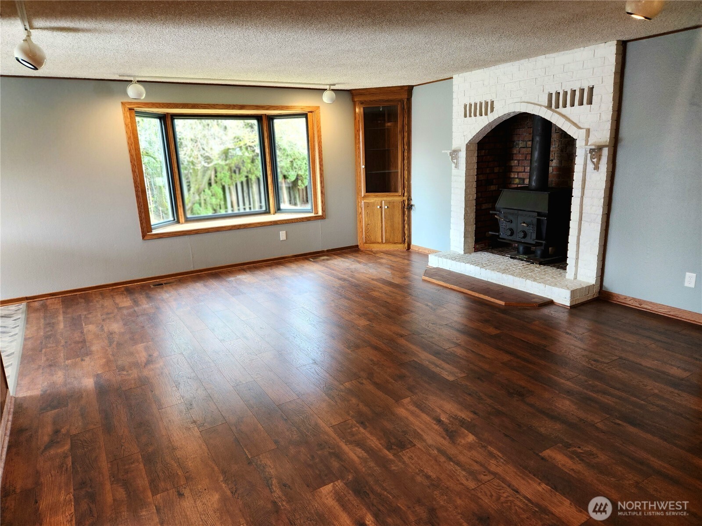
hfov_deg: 73.9
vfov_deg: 58.9
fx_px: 466
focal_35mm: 23
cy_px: 263
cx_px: 351
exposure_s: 1/120
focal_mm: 5.4
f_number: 1.8
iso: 160
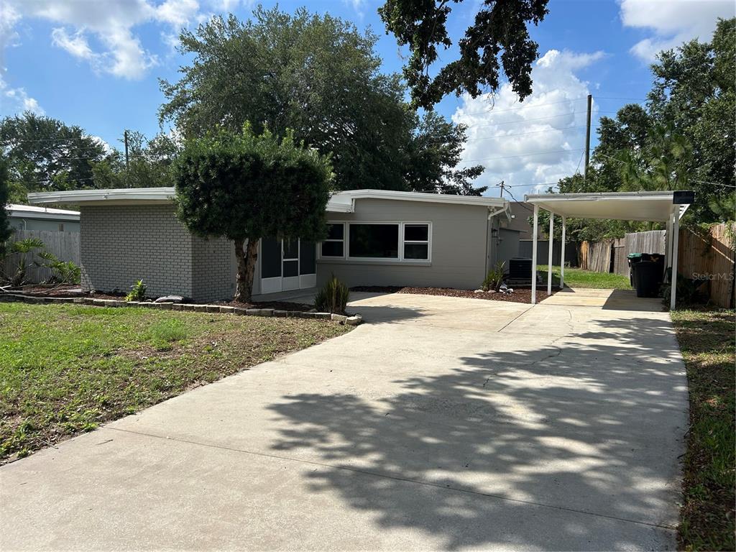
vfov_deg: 53.1
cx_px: 368
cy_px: 276
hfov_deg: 67.3
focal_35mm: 26
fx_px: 553
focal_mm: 5.7
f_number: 1.5
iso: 50
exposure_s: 1/4630
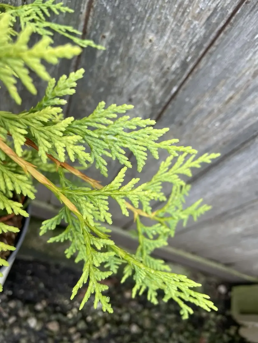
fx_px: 258
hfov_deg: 53.1
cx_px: 129
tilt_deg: -59.3
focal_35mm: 26
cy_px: 172
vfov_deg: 67.3
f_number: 1.6
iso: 32
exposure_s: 1/121
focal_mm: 4.2
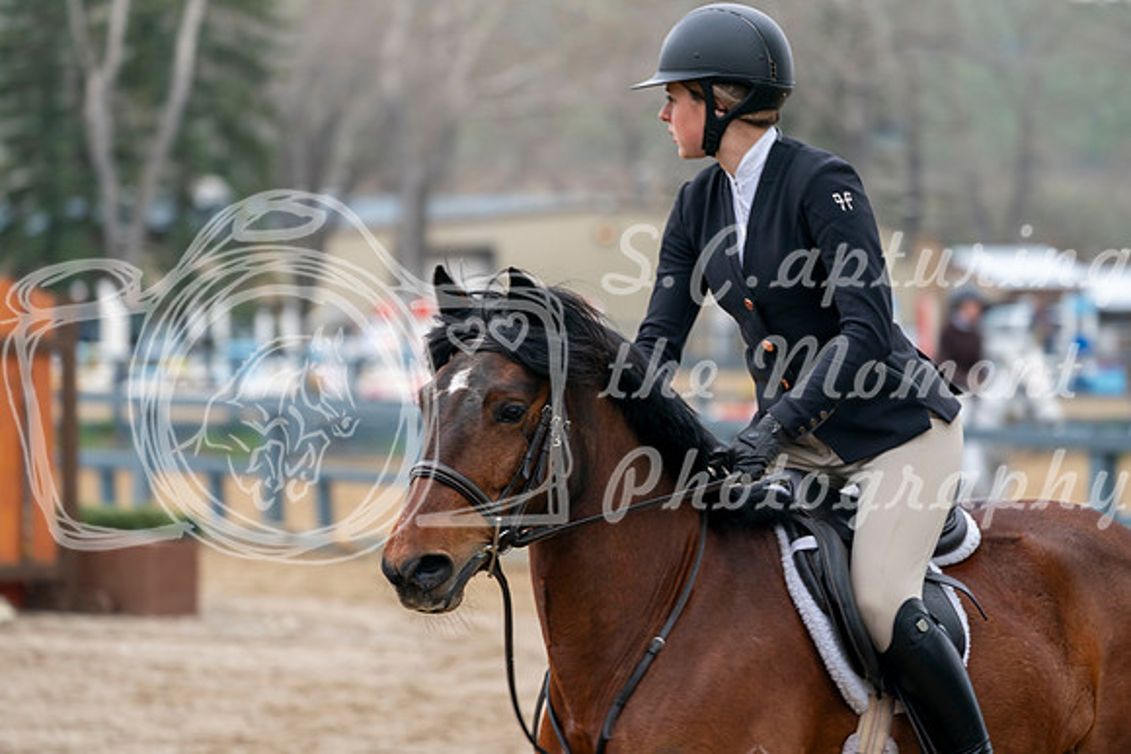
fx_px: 7101
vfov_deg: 6.1
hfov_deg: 9.1
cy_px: 377
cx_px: 566
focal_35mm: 226
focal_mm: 226
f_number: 5.6
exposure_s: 1/250
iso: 200
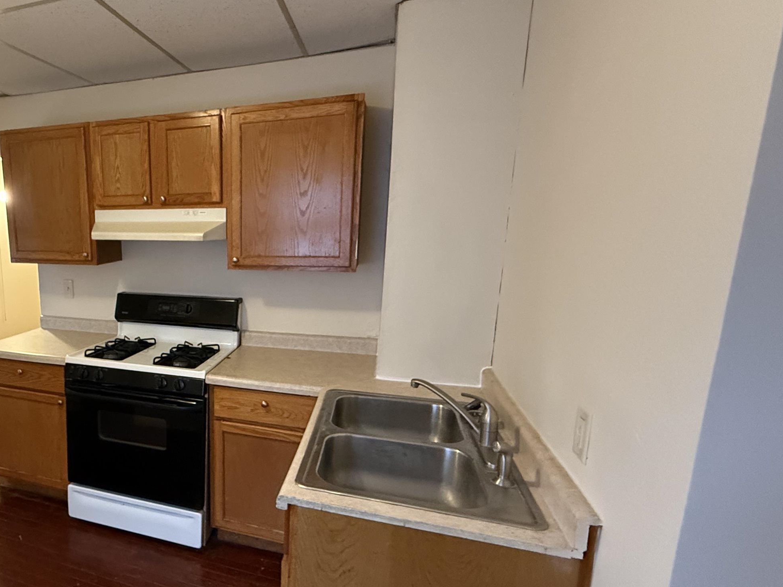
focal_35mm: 22
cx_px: 183
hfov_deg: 70.5
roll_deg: +0.8
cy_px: 318
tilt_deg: -10.9
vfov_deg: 61.0
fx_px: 498
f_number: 2.2
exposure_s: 1/60
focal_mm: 2.22
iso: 800
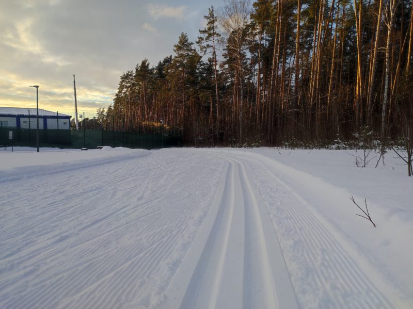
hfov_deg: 91.1
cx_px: 206
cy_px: 154
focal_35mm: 17
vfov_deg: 74.7
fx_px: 203
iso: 50
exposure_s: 1/136
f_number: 1.79
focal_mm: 4.74
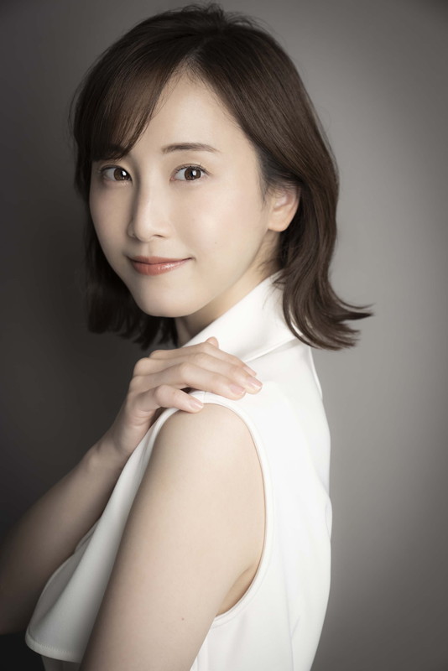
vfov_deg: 28.8
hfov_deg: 19.5
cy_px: 336
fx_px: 1305
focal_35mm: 70
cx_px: 224
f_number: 5.6
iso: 100
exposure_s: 1/160
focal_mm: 70
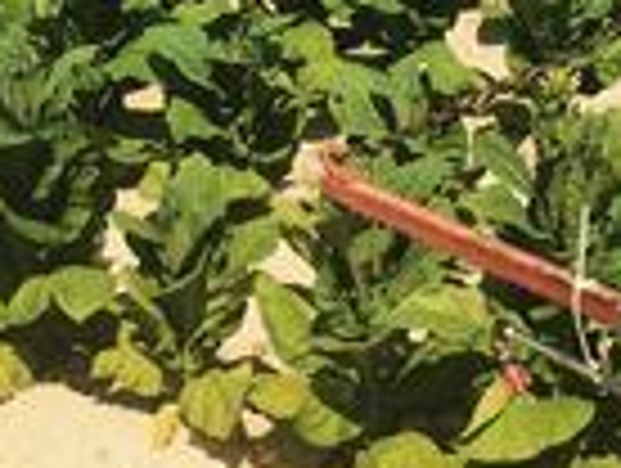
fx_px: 1510
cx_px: 288
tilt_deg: -14.2
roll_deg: +1.6
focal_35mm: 84
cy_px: -122
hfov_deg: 23.2
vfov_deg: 16.7
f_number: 2.2
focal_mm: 4.15
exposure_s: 1/2283
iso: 32
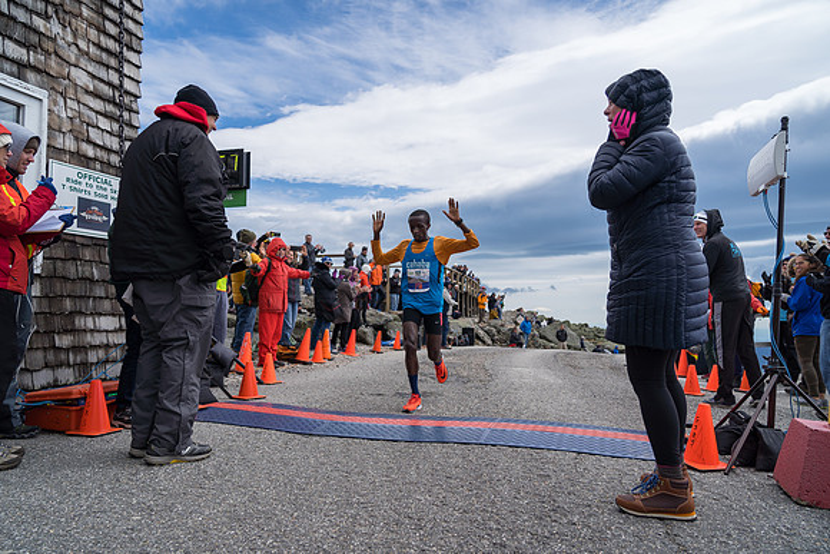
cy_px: 277
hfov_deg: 73.7
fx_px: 553
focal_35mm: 24
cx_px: 415
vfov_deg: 53.2
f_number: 4
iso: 100
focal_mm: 24
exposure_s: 1/1000
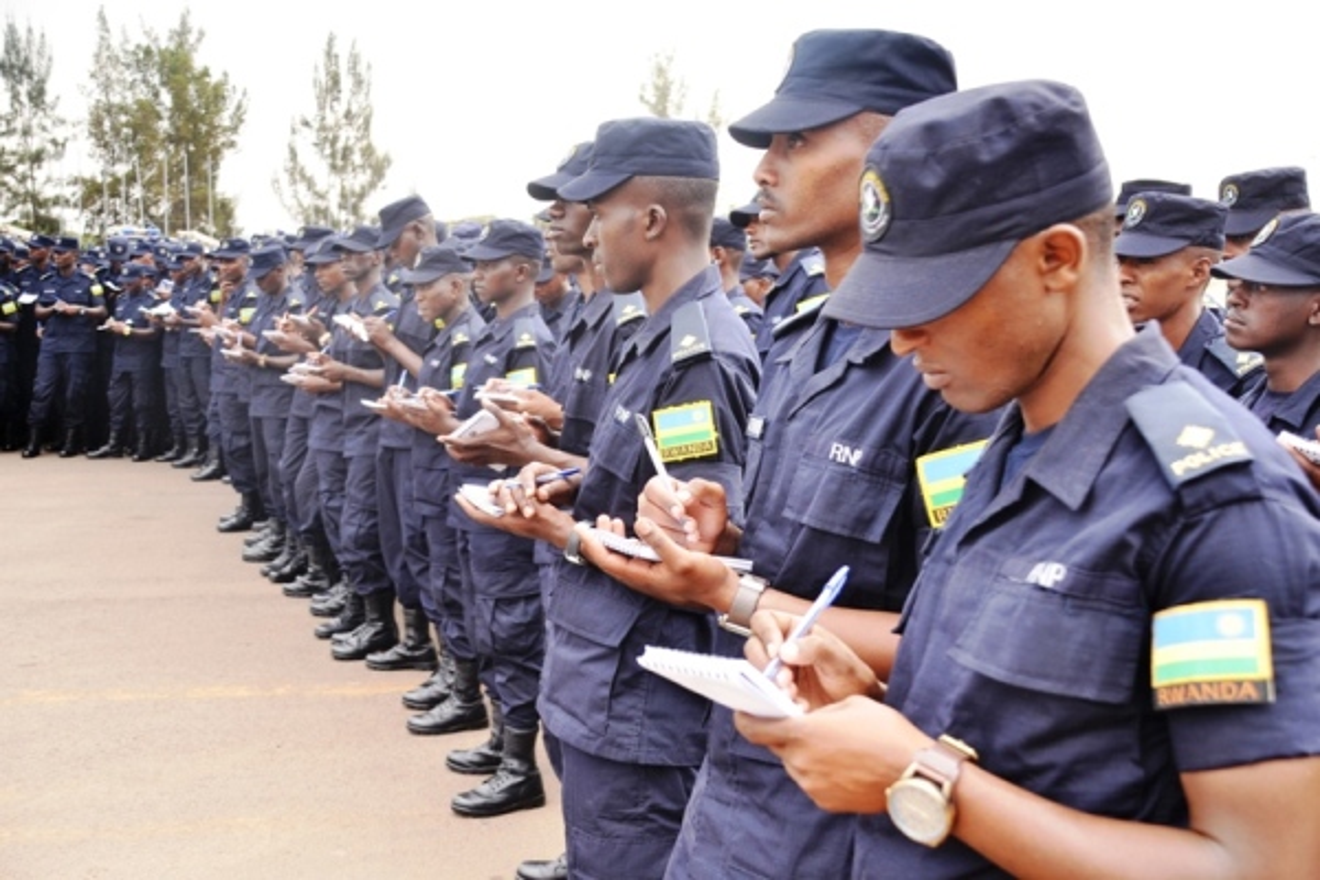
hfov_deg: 49.6
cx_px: 660
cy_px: 440
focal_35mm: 39
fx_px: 1430
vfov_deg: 34.2
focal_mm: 26
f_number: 5.6
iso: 100
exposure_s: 1/80
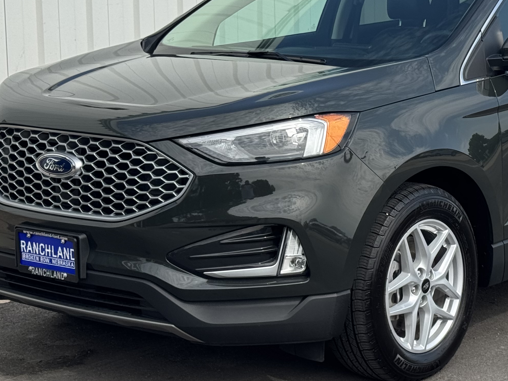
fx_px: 1438
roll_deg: +0.4
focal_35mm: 98
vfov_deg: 15.1
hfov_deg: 19.9
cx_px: 382
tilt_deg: -8.3
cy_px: 176
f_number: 1.78
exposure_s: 1/3257
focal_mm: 6.76
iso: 64
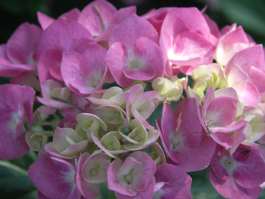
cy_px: 100
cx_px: 132
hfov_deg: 11.8
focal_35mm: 167
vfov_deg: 8.9
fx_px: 1278
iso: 100
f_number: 3.5
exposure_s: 1/100
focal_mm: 43.1
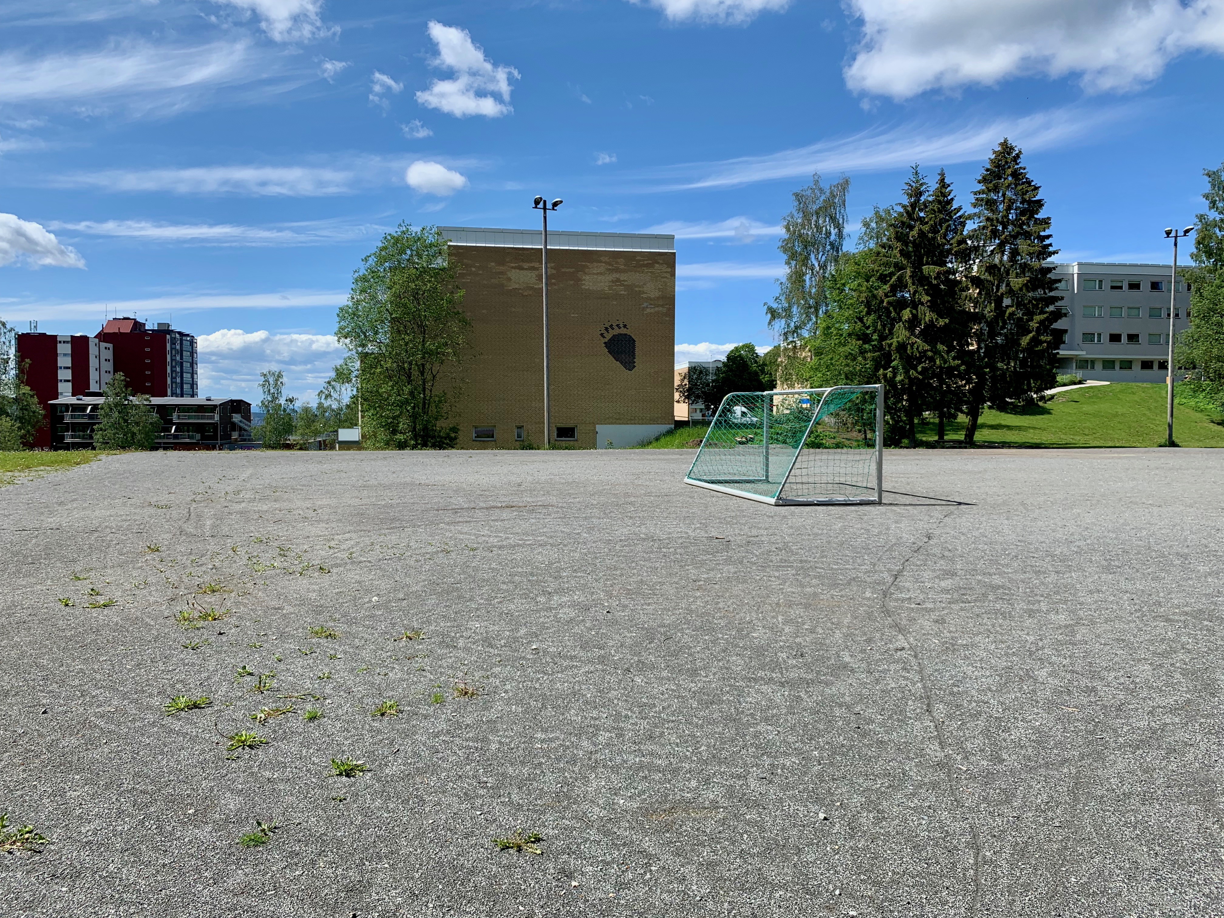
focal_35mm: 26
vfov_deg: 53.1
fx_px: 919
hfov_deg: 67.3
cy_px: 459
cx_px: 612
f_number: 1.8
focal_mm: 4.25
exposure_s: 1/2421
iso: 25
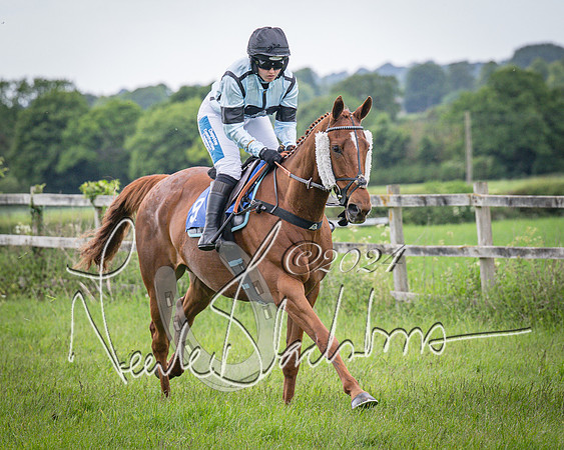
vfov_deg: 4.6
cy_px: 253
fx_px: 5636
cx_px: 215
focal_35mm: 338
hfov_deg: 5.7
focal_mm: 130
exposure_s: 1/1600
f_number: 4
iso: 400
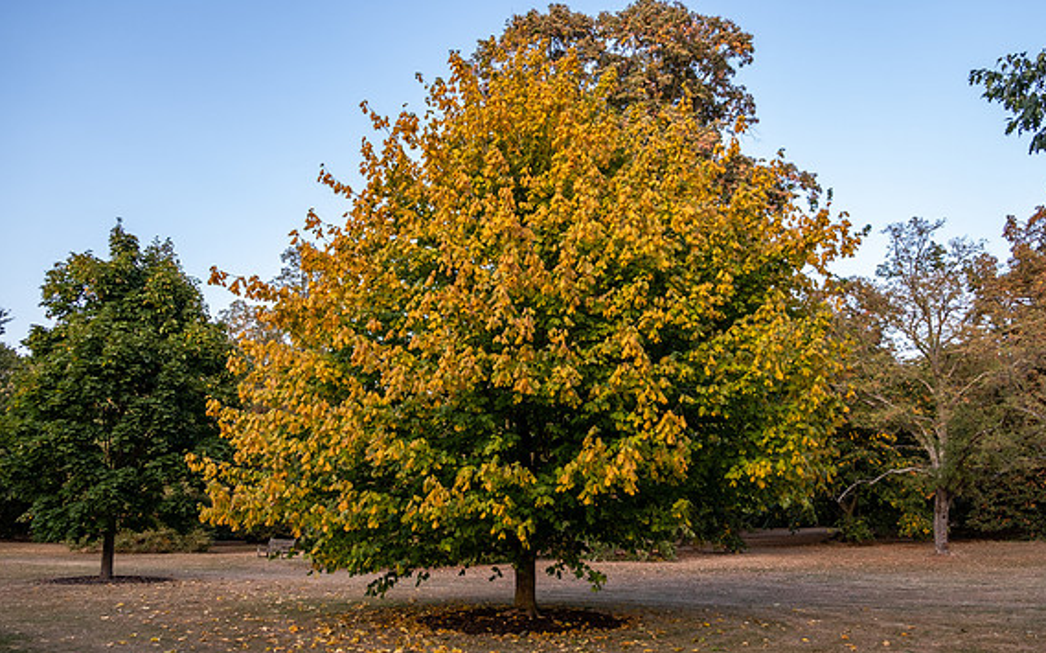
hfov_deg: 64.6
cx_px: 547
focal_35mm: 29
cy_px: 328
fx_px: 826
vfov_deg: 43.1
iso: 250
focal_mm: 18
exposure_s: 1/100
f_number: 2.8
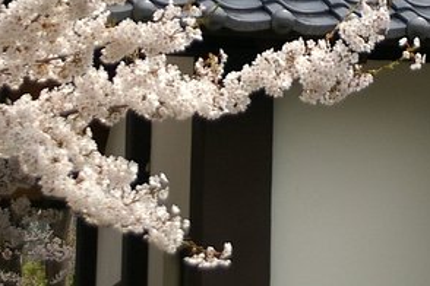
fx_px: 2436
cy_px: -85
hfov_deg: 10.1
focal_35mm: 204
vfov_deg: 6.7
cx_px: 322
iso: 200
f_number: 5.6
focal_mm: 50
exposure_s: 1/1000
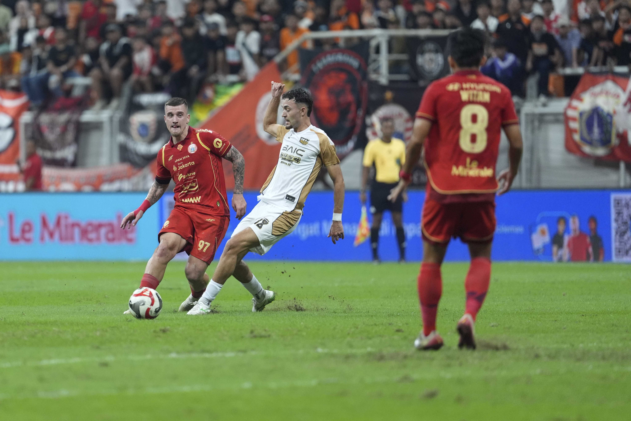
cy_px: 210
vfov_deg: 4.6
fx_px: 5258
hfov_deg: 6.9
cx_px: 316
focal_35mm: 300
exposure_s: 1/1250
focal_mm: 300
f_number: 2.8
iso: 3200
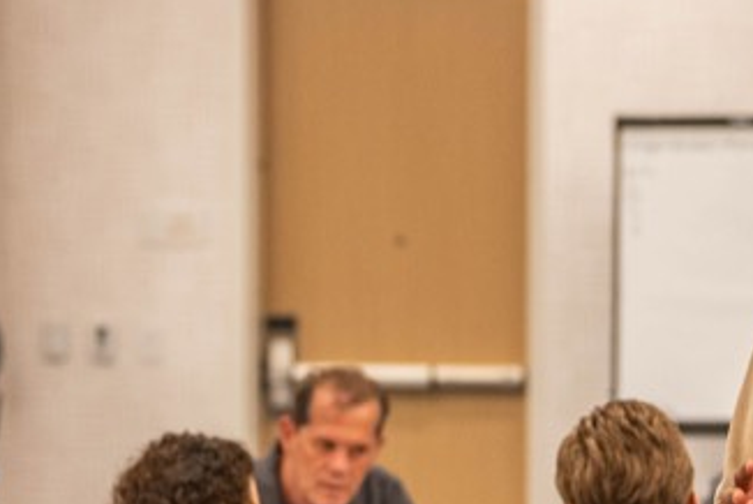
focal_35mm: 193
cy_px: 302
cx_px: 626
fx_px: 4040
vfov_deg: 7.1
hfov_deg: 10.6
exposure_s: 1/250
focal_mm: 70
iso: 2500
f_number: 2.5
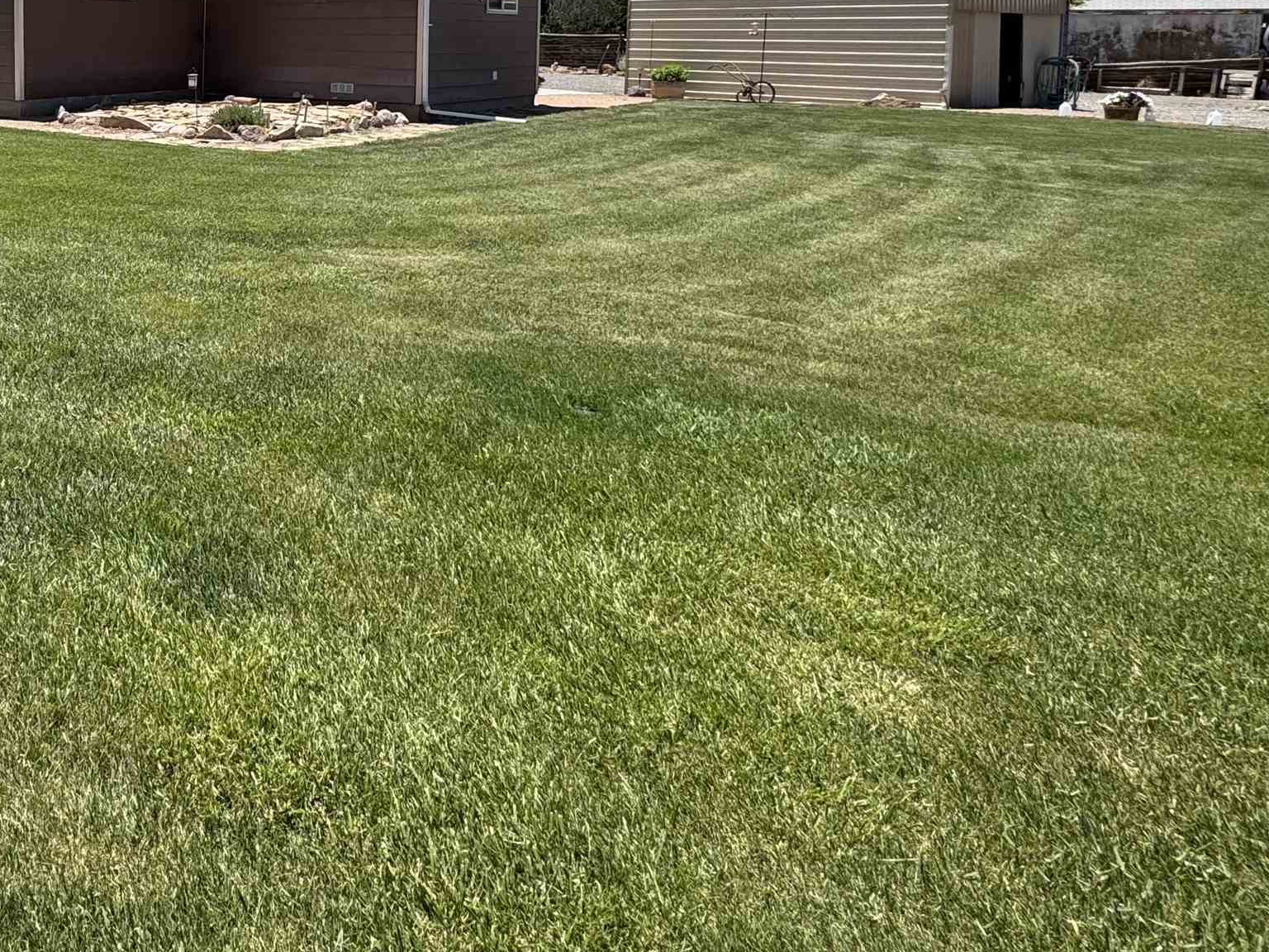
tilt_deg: -4.9
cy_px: 108
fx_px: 1026
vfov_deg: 45.4
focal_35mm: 28
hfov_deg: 54.7
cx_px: 112
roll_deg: -0.8
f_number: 2.2
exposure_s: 1/1506
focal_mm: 2.22
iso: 50
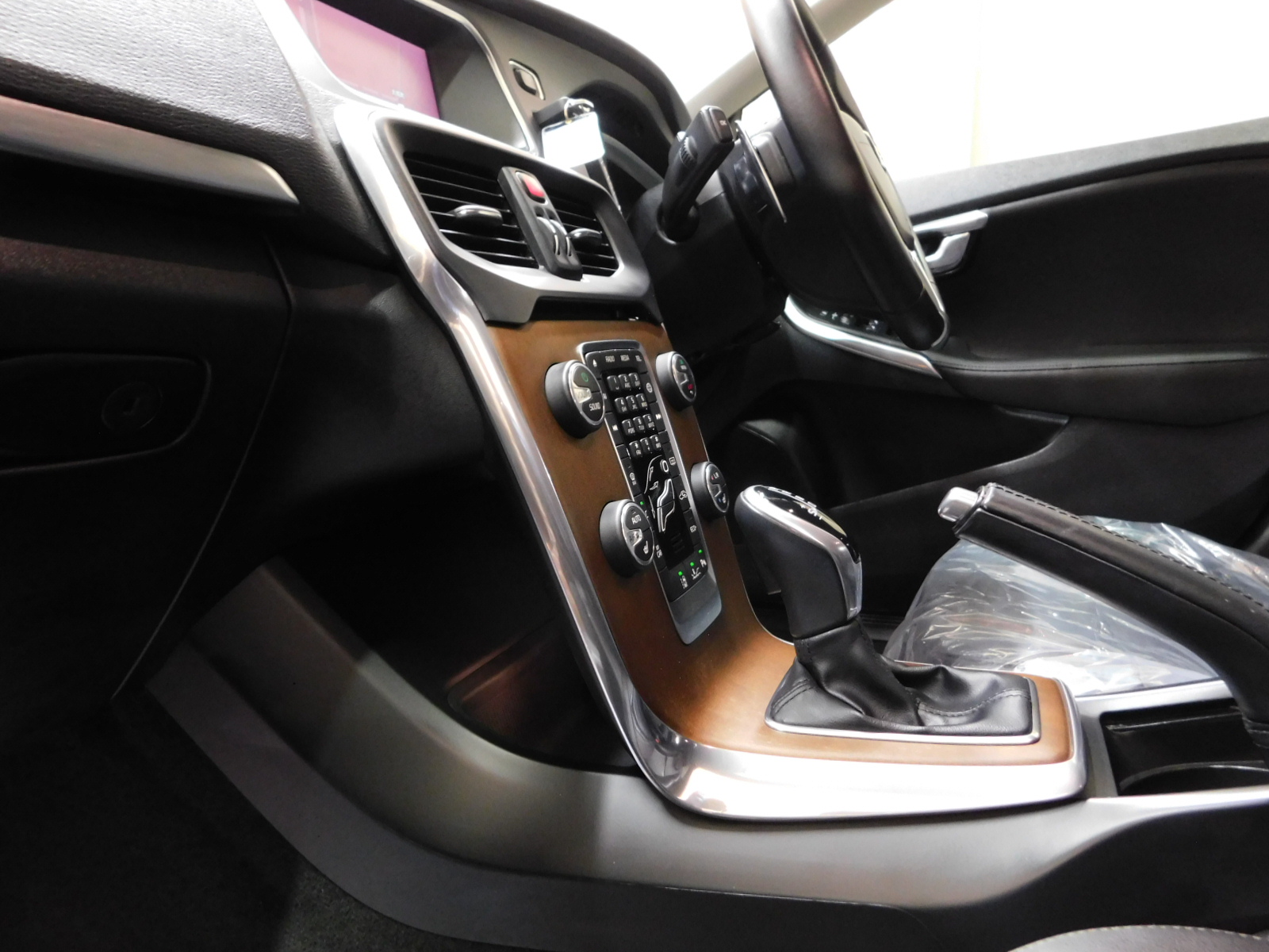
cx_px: 634
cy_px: 476
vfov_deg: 58.9
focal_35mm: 23
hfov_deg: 73.9
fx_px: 843
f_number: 3
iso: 500
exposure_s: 1/8
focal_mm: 4
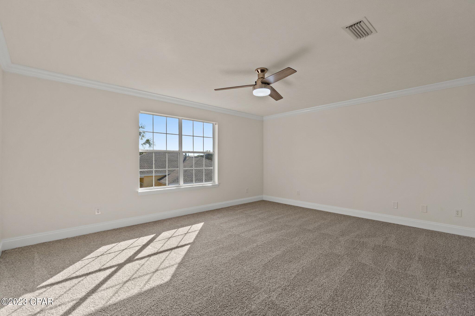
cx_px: 238
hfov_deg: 100.4
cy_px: 158
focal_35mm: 15
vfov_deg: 77.3
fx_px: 198
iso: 400
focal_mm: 10
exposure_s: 1/8
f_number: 9
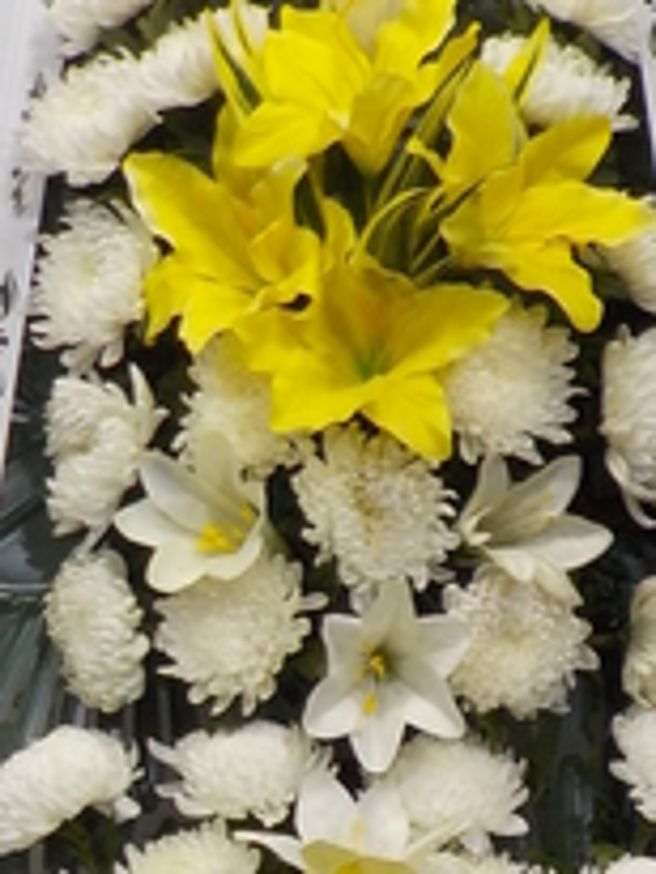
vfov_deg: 16.6
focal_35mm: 117
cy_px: 806
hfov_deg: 12.7
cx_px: 345
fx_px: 2953
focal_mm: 4.1
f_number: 3.3
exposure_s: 1/50
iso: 125
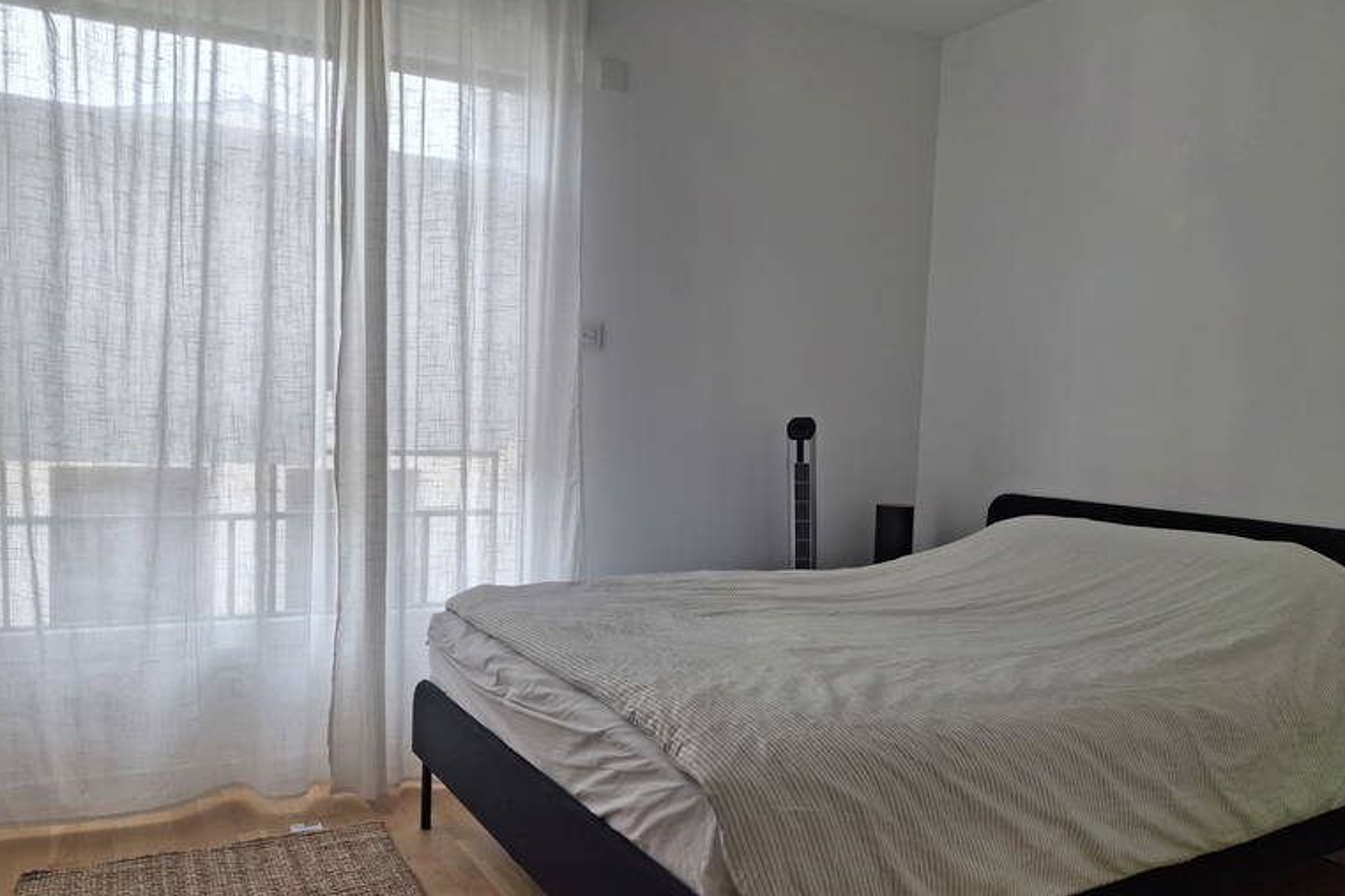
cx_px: 675
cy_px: 486
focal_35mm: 27
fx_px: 1008
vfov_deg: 47.9
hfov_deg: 67.4
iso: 25
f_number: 1.8
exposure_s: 1/120
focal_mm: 4.69
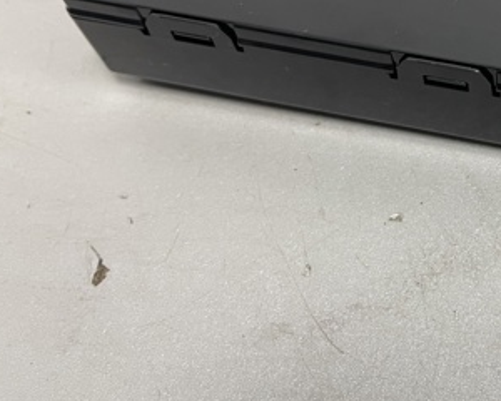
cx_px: 511
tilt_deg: -52.2
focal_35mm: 52
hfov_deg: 32.8
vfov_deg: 28.2
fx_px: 771
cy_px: 52
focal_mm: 5.1
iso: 100
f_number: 1.6
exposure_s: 1/50
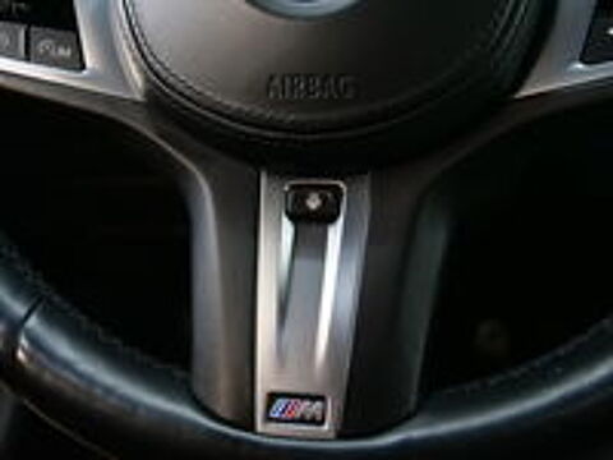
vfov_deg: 44.2
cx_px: 306
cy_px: 230
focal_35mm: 32
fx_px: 567
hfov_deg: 56.8
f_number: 3.3
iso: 3200
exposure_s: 1/50
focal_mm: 16
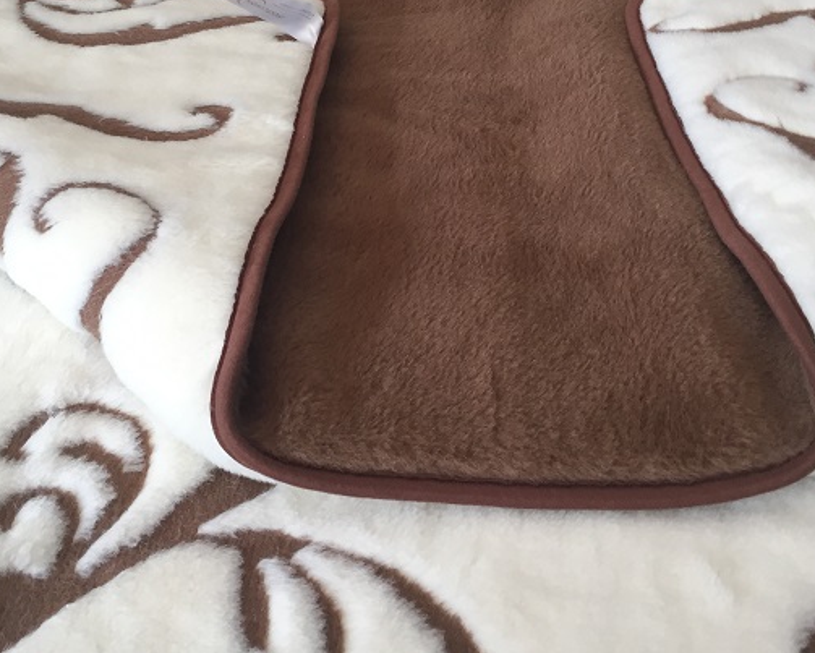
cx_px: 431
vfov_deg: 33.0
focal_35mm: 45
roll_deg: +0.3
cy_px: 181
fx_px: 1086
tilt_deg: -31.2
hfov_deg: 41.1
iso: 40
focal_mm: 4.15
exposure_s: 1/33
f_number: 2.2
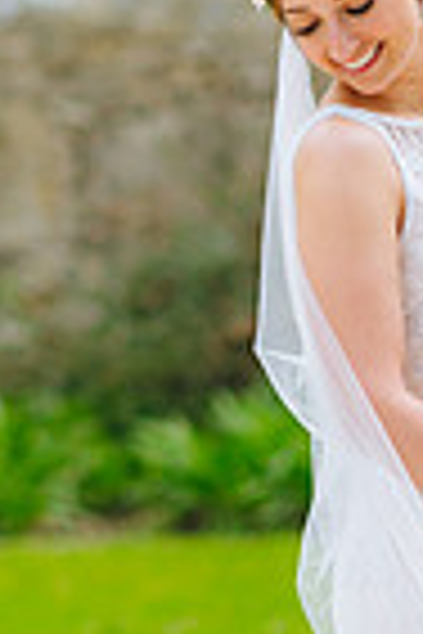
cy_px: 715
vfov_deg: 7.5
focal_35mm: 271
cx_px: 367
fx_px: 4776
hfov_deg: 5.1
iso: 200
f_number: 1.8
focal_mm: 85
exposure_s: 1/2500
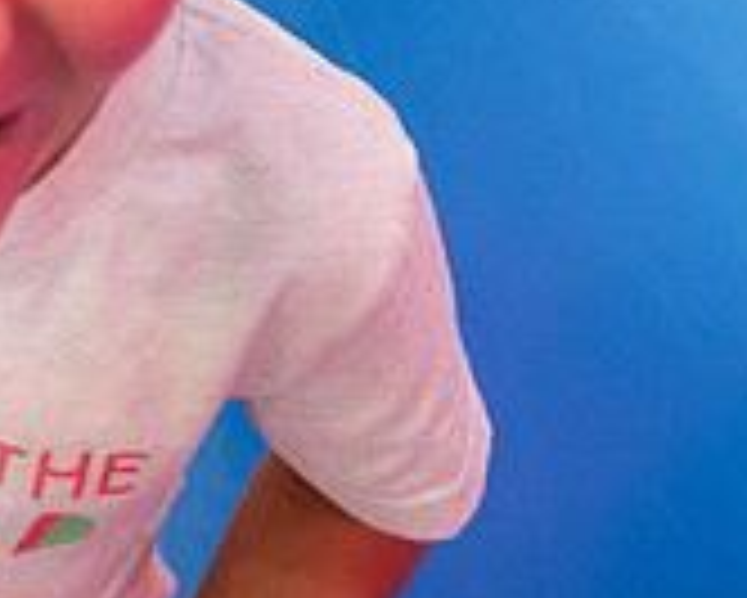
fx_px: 1106
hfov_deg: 30.5
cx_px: -191
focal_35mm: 50
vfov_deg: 24.4
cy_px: -274
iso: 3600
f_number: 4
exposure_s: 1/60
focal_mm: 14
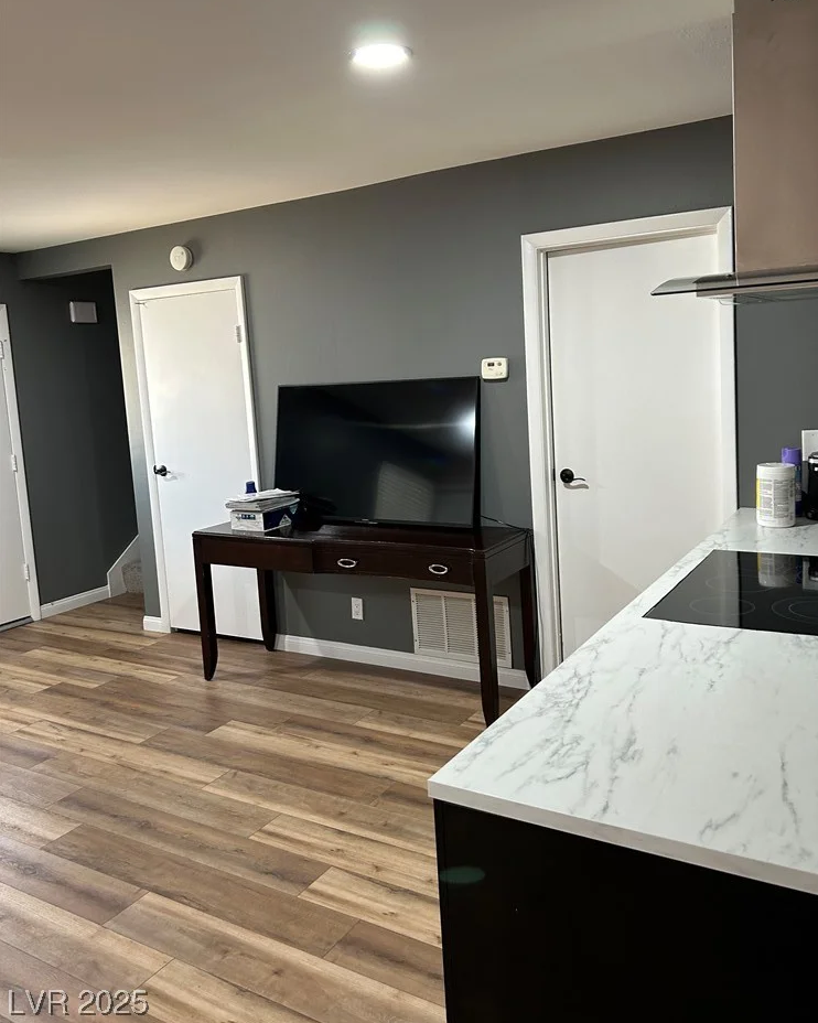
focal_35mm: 28
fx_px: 848
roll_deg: +3.8
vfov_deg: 62.1
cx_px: 422
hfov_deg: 51.5
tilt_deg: -6.0
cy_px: 470
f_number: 1.5
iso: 125
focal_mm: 5.7
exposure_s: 1/60
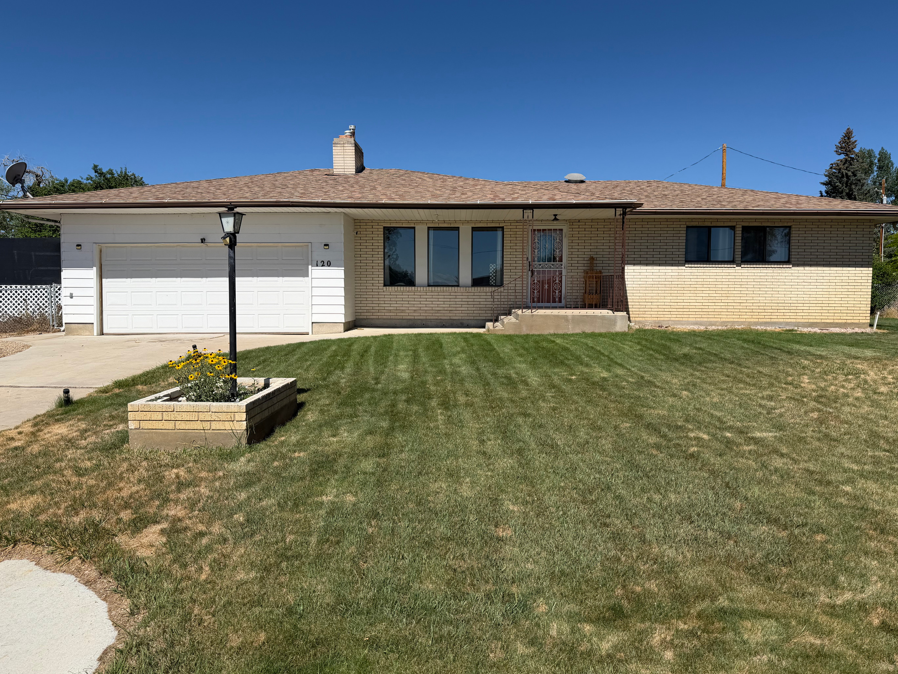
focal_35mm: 25
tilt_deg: -3.2
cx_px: 447
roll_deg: +0.4
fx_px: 649
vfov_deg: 54.9
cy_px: 329
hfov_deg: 69.4
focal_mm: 6.76
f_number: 1.78
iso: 80
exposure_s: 1/6711
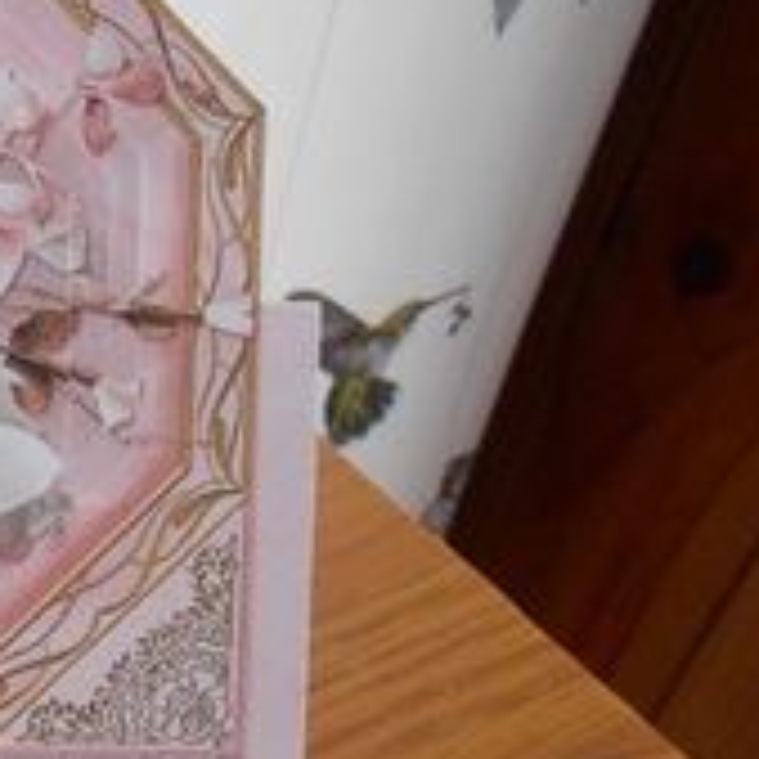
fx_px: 1513
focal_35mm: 61
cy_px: 519
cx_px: -166
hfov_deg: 25.2
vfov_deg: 27.9
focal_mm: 4.6
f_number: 3.2
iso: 400
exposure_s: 1/30
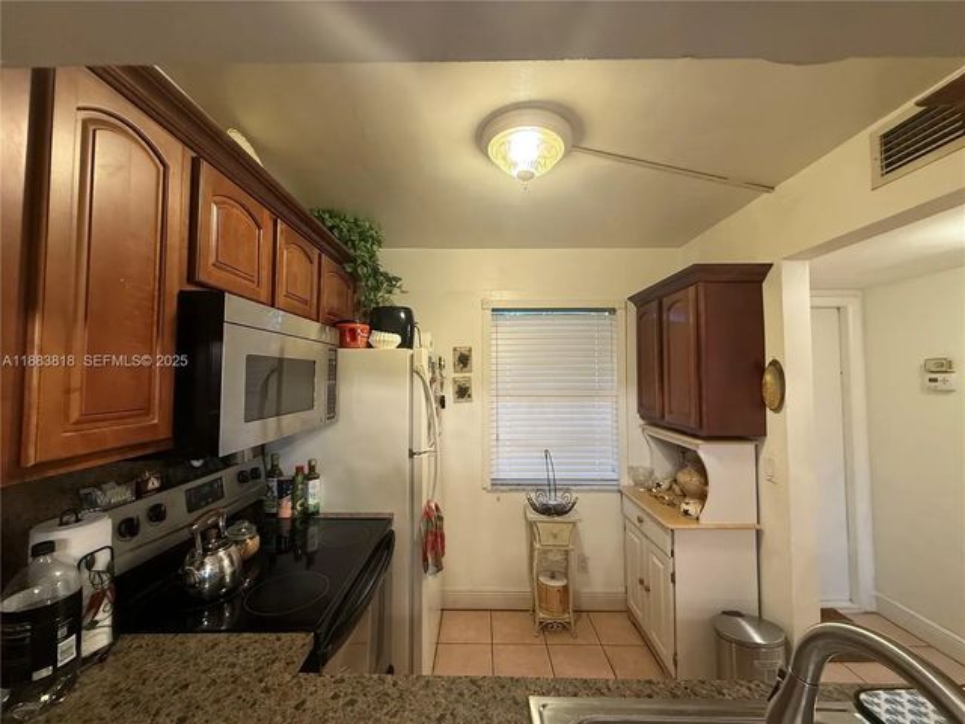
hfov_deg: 102.1
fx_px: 390
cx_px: 482
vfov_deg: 85.7
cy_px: 362
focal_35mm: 14
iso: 250
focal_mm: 2.22
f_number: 2.2
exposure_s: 1/60
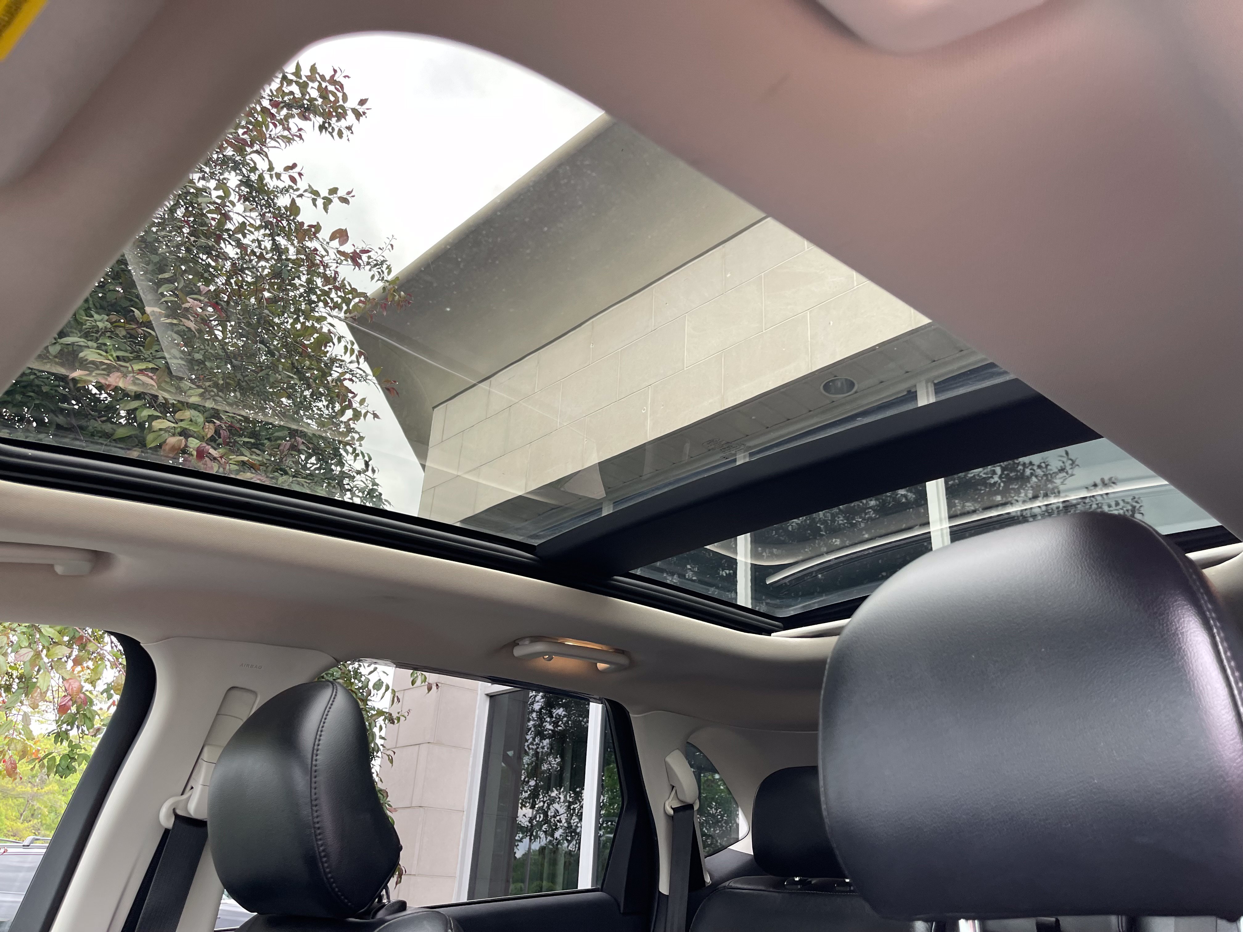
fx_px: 898
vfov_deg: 54.9
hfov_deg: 69.4
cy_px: 466
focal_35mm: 25
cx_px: 622
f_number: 1.6
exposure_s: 1/121
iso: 80
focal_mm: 5.1
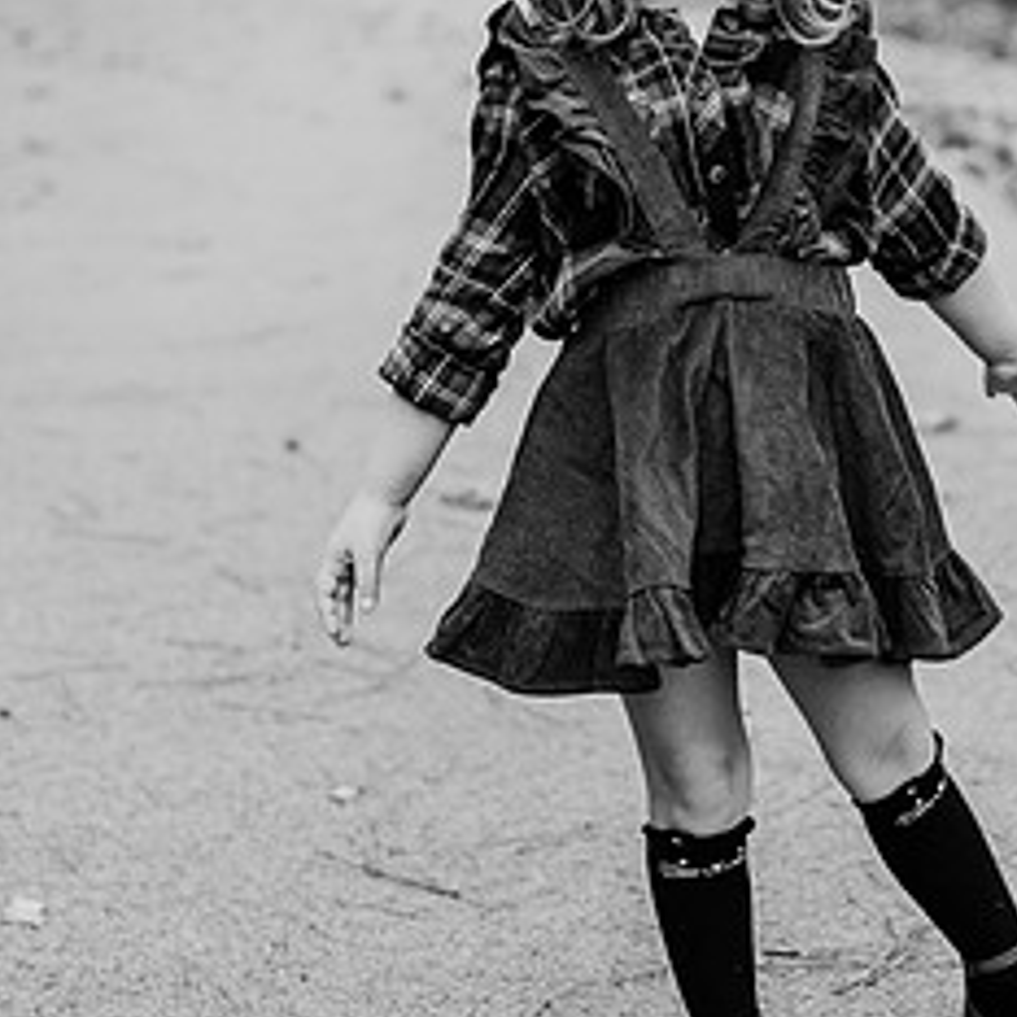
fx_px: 3523
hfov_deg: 16.3
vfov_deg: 16.4
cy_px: 303
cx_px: 877
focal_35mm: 106
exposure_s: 1/640
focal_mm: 50
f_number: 3.2
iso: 320
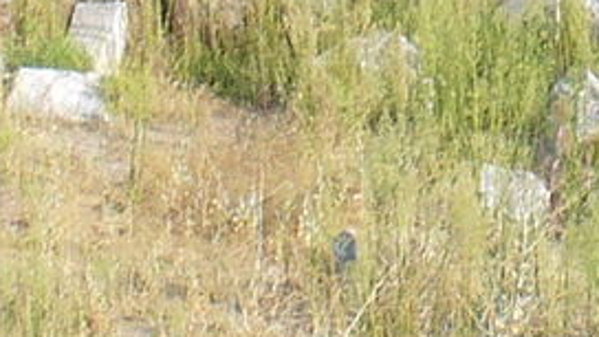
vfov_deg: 4.2
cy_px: -163
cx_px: 716
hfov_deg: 7.5
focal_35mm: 285
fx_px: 4527
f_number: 5.6
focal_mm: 6.1
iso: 80
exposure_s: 1/200
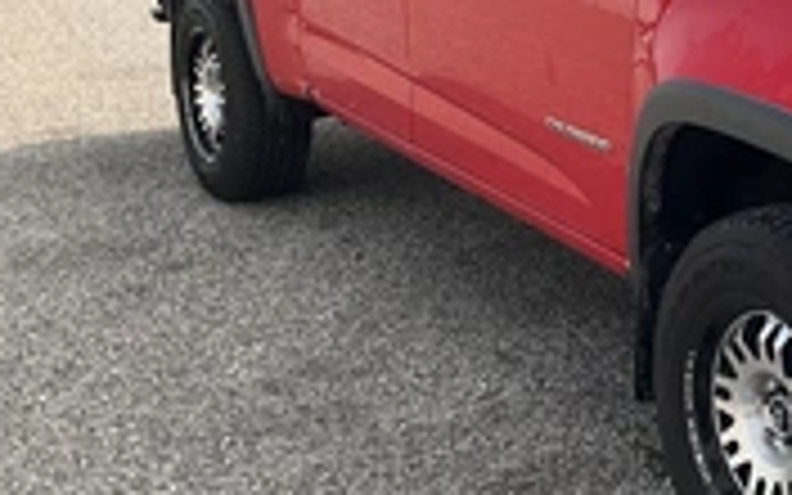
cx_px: 868
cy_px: 94
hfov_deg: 27.0
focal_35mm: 70
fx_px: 1511
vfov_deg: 18.4
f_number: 1.8
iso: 25
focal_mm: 3
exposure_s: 1/1311
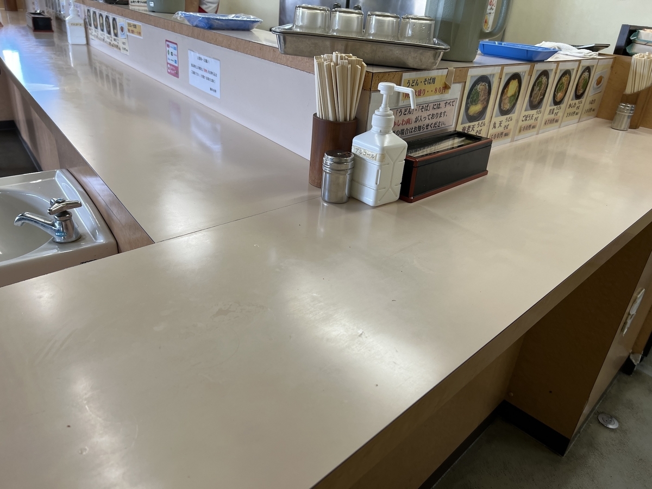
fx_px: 490
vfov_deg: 53.1
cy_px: 244
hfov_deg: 67.3
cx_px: 326
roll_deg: -7.0
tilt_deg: -27.3
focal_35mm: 26
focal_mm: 5.7
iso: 50
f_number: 1.5
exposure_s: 1/120
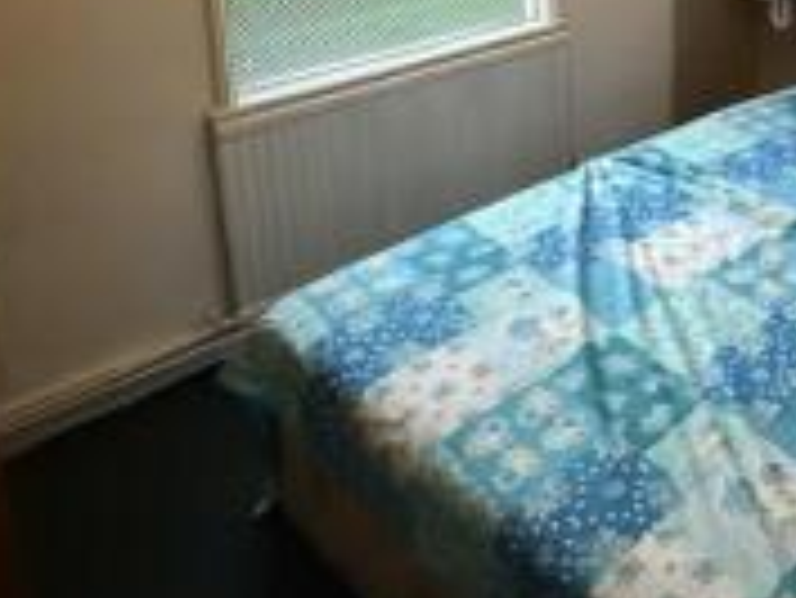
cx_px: 744
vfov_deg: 29.3
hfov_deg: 37.9
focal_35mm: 46
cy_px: -16
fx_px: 1058
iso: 1250
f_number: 2.2
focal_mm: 2.22
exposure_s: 1/50
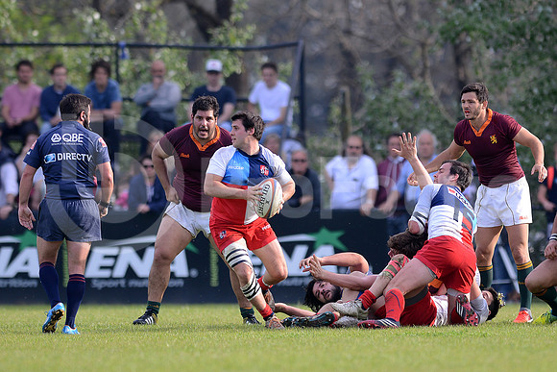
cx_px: 278
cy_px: 186
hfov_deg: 4.9
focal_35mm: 420
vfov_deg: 3.3
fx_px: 6500
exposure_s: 1/800
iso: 400
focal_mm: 420
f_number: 4
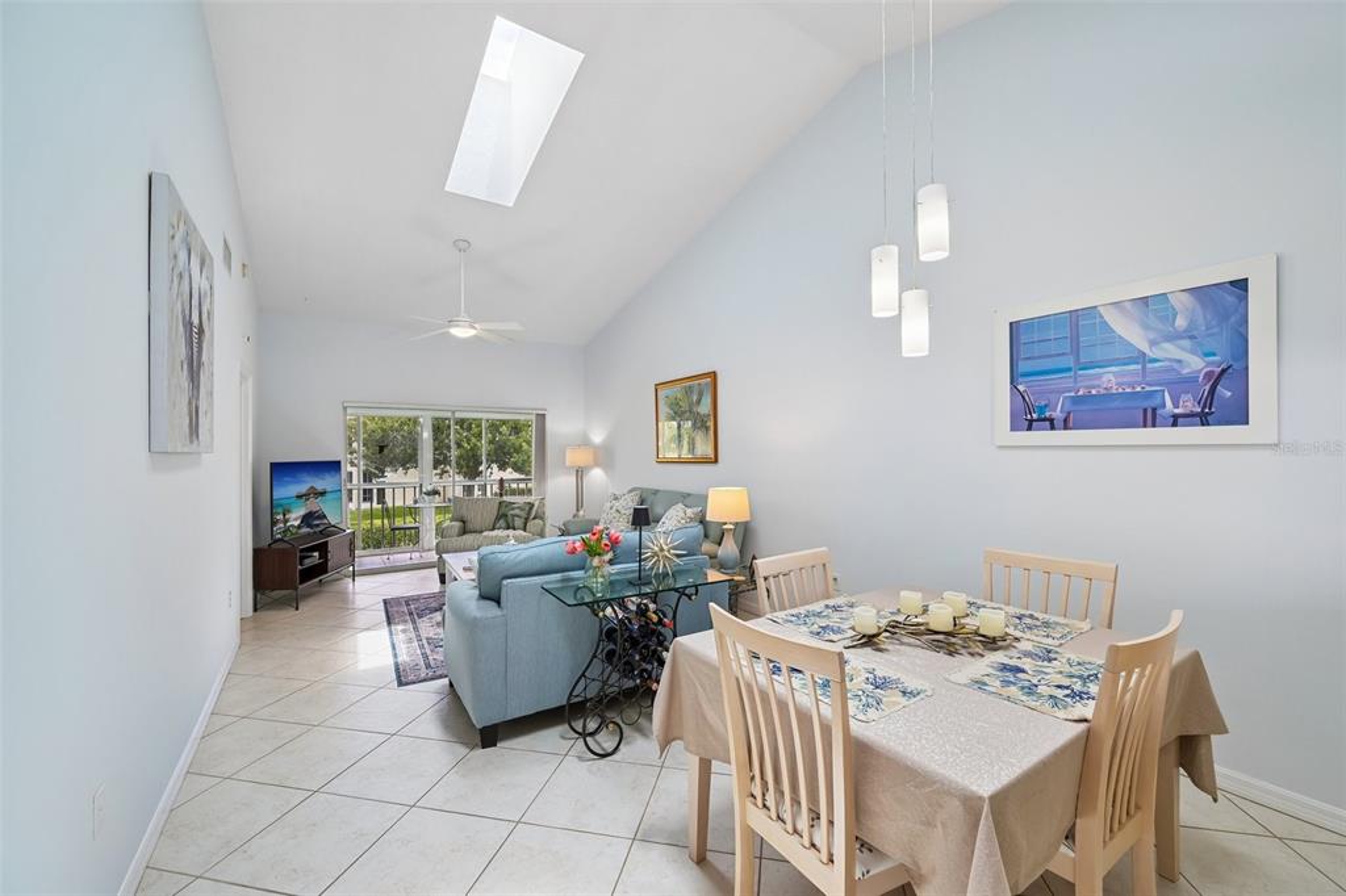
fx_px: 523
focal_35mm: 14
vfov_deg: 81.2
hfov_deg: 104.3
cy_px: 448
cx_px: 673
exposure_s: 1/60
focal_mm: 14
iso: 400
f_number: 8
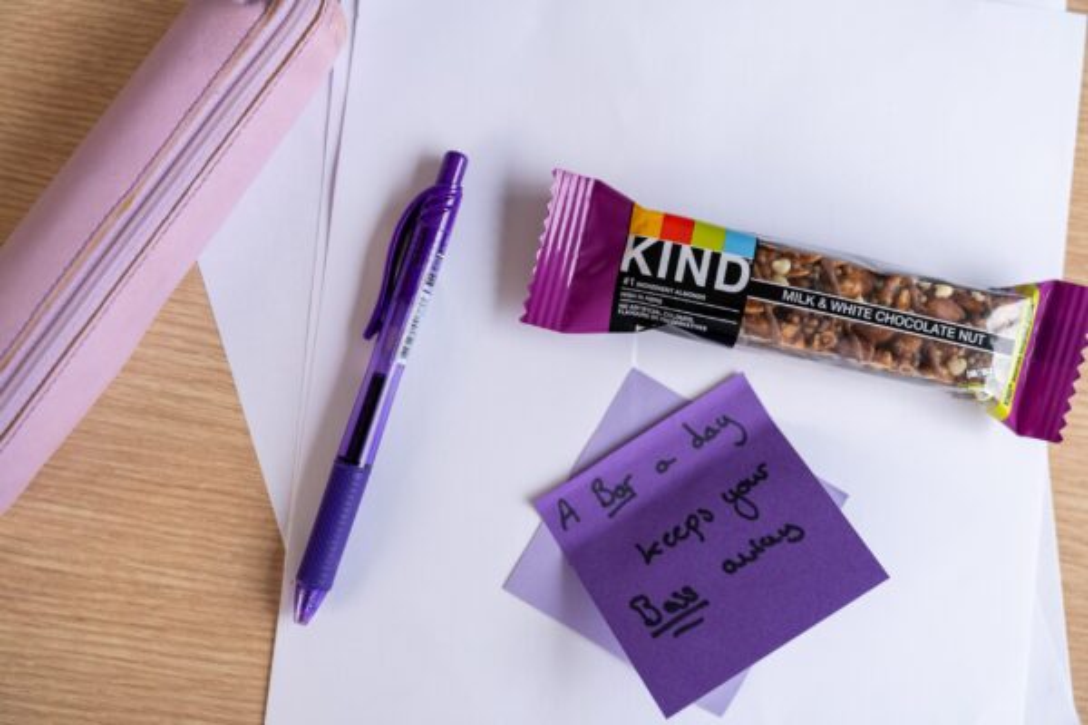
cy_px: 362
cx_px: 544
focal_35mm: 41
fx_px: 1239
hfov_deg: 47.4
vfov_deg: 32.6
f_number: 2.8
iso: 125
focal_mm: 41
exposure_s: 1/100
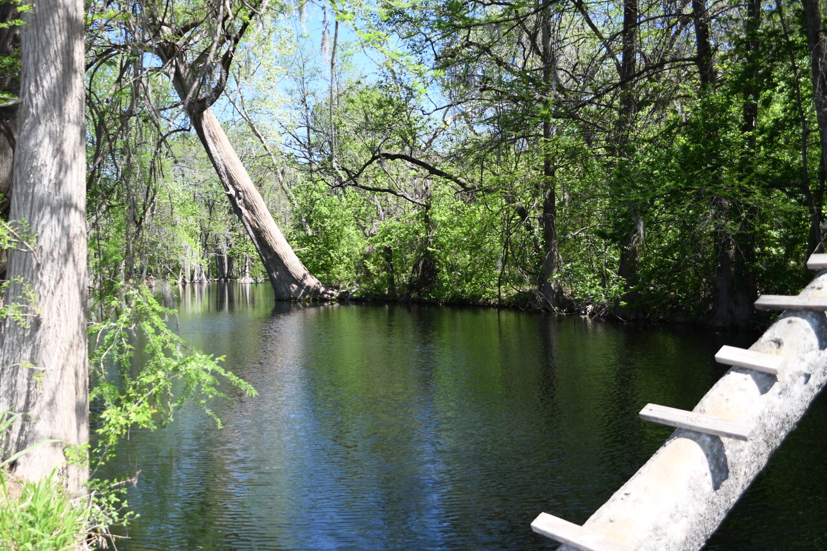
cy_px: 297
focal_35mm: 34
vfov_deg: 38.8
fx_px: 781
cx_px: 327
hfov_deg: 55.4
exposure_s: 1/250
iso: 64
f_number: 3.5
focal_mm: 18
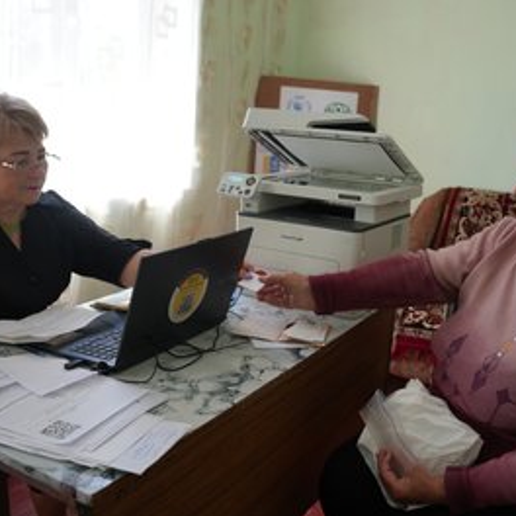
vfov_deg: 46.0
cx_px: 278
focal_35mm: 36
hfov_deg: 46.0
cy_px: 259
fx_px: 607
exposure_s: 1/60
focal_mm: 28
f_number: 4
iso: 160
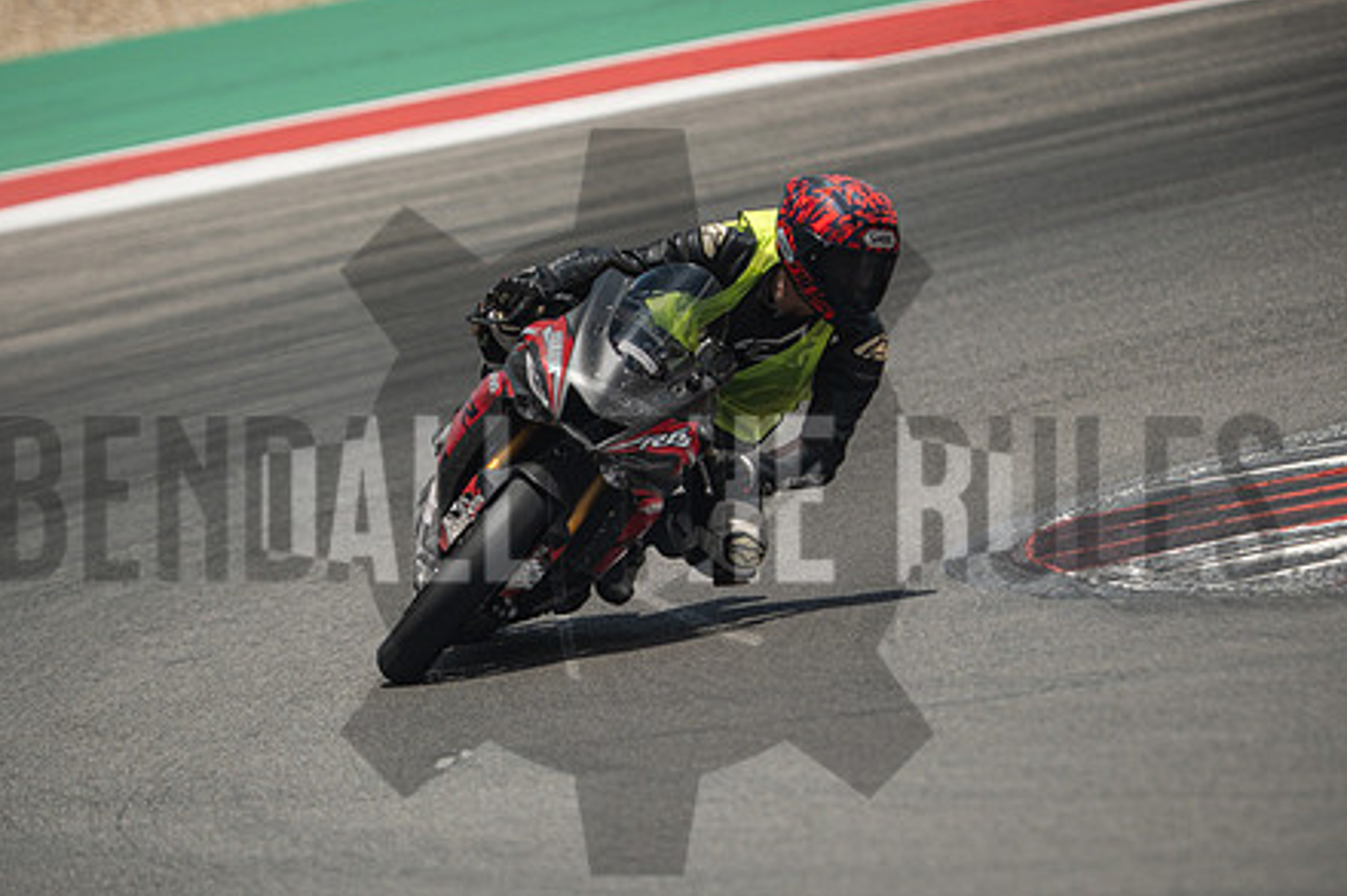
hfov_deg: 3.7
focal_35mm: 554
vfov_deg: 2.5
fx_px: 20720
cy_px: 503
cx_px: 637
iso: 320
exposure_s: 1/4000
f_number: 2.8
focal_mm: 280
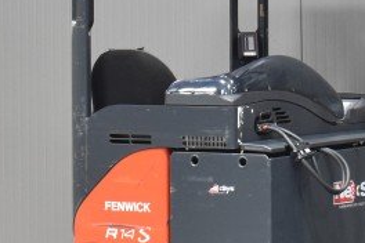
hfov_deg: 11.4
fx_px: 1794
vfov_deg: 7.7
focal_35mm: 177
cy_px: 3
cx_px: 437
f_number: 6.3
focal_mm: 26
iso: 1250
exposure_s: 1/15
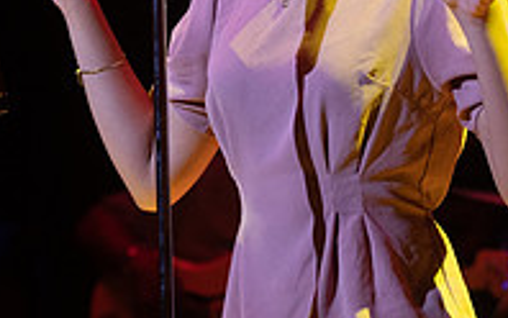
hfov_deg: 8.6
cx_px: 241
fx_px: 3366
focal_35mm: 243
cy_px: 13
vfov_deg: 5.4
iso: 1600
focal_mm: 70
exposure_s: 1/200
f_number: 2.8
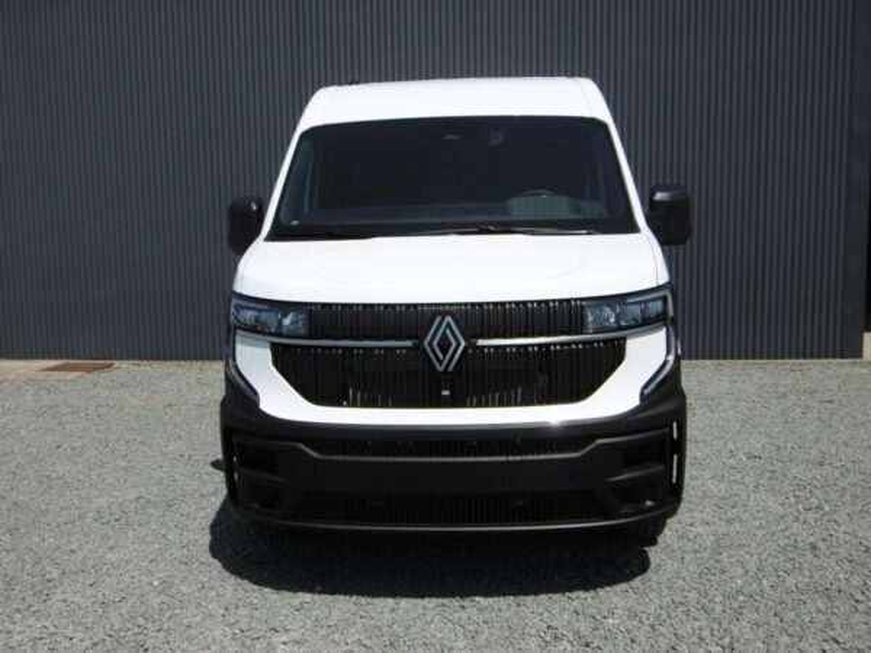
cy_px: 326
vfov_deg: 44.2
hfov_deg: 56.8
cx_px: 436
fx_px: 805
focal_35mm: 32
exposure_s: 1/320
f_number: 8.8
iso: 100
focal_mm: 5.8
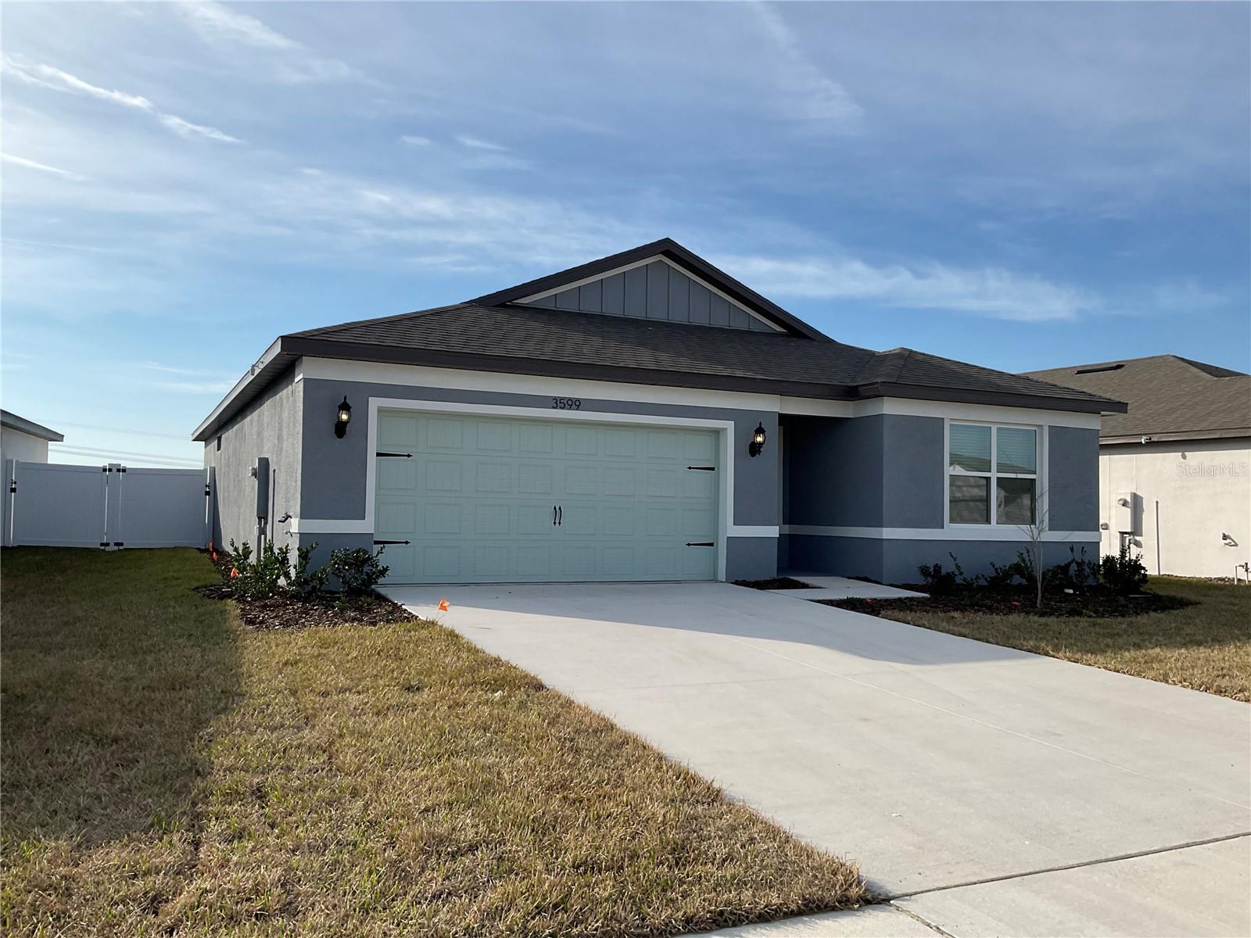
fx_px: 1048
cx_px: 626
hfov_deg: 61.7
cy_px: 469
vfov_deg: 48.2
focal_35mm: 29
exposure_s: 1/2320
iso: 16
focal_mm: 3
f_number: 1.8
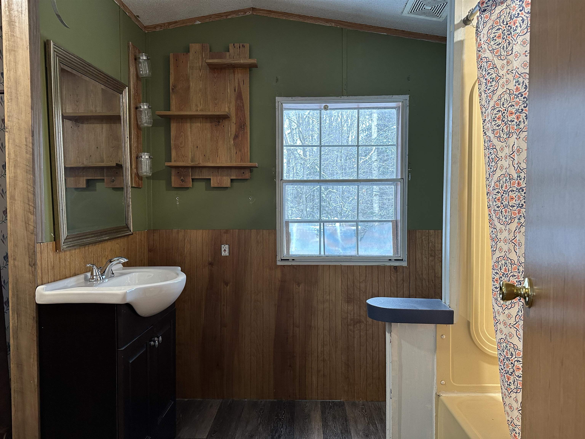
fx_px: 406
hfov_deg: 71.6
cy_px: 220
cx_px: 292
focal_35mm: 24
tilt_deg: -1.3
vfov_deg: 56.8
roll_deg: -0.1
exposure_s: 1/60
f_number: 1.78
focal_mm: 6.86
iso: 200
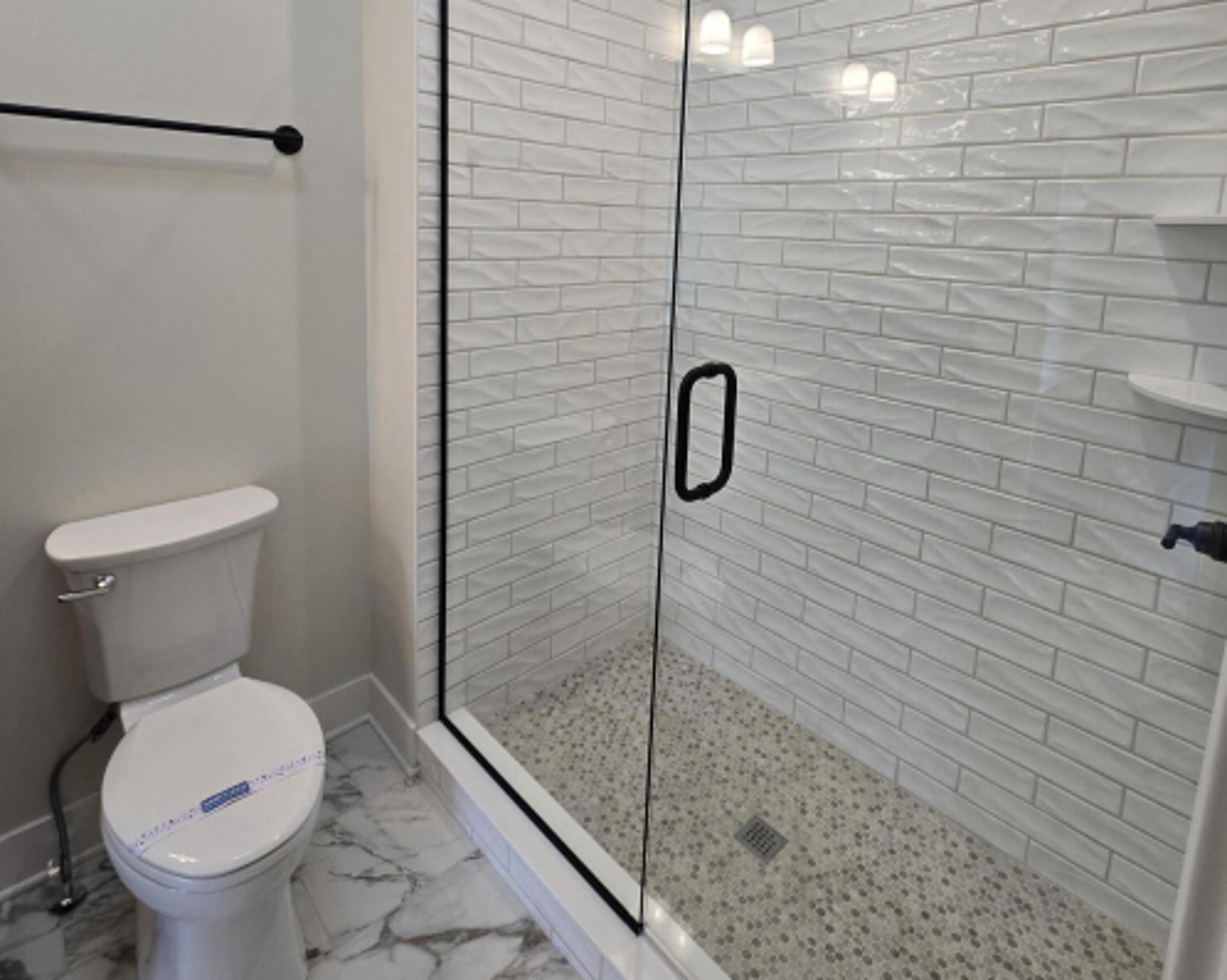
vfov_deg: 74.5
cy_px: 324
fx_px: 617
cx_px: 614
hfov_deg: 89.7
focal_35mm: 17
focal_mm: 2.2
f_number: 2.2
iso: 64
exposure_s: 1/60
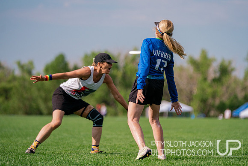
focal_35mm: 206
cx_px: 155
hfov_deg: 10.0
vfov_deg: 6.7
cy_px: 78
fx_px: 1421
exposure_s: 1/10000
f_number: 2.8
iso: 500
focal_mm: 165
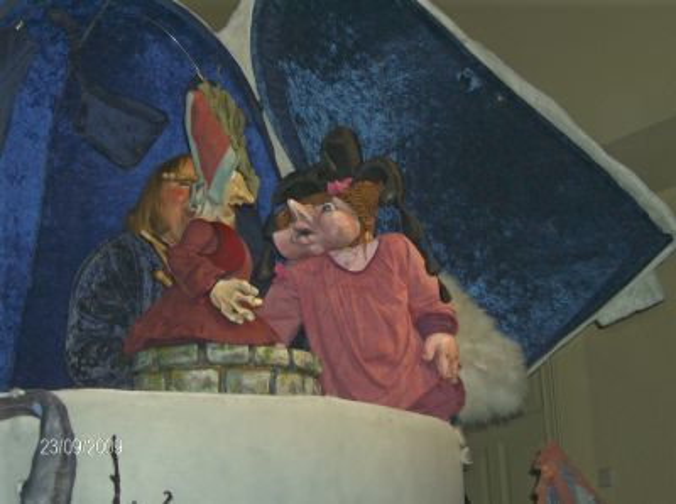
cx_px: 338
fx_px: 1364
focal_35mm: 70
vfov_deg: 20.9
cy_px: 252
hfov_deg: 27.8
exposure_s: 1/91.3
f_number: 3.7
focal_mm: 11.6
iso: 200
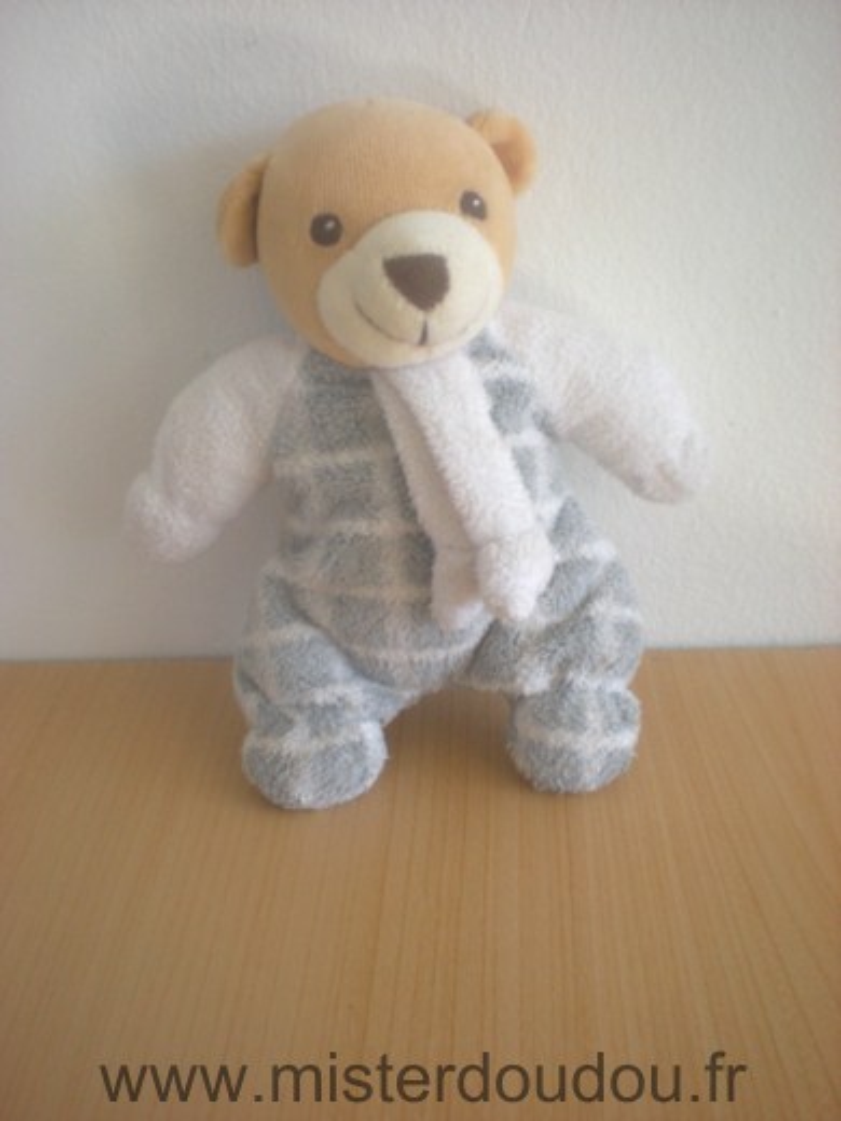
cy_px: 560
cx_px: 420
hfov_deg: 37.7
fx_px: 1231
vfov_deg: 49.0
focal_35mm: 38
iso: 138
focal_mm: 6.3
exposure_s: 1/64.5
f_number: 3.1
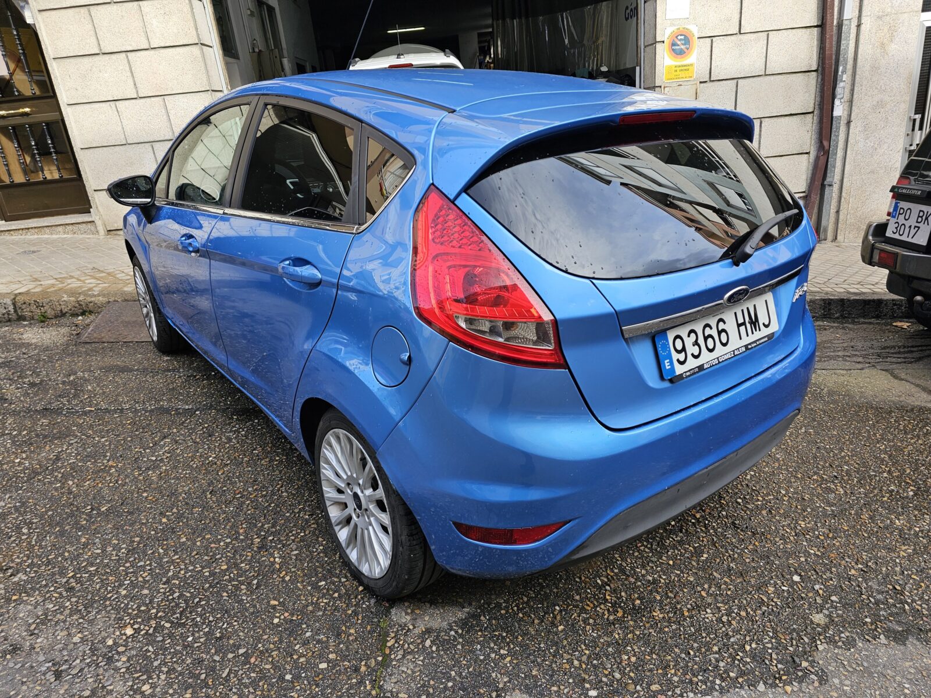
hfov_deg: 73.9
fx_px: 619
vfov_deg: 58.9
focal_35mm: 23
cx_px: 466
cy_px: 349
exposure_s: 1/180
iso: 12
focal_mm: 6.3
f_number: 1.7
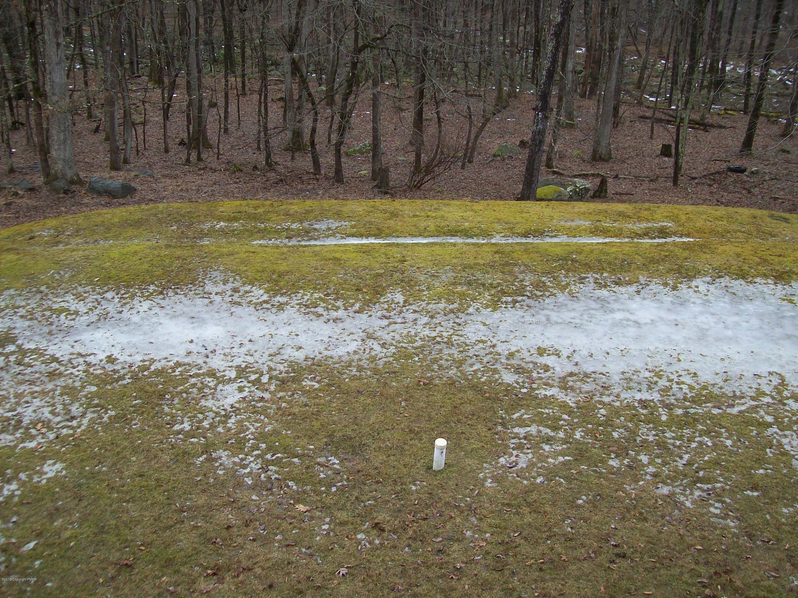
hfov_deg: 51.4
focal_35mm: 36
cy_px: 299
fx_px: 830
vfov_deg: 39.7
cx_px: 399
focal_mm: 6
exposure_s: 1/285
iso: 80
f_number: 2.7
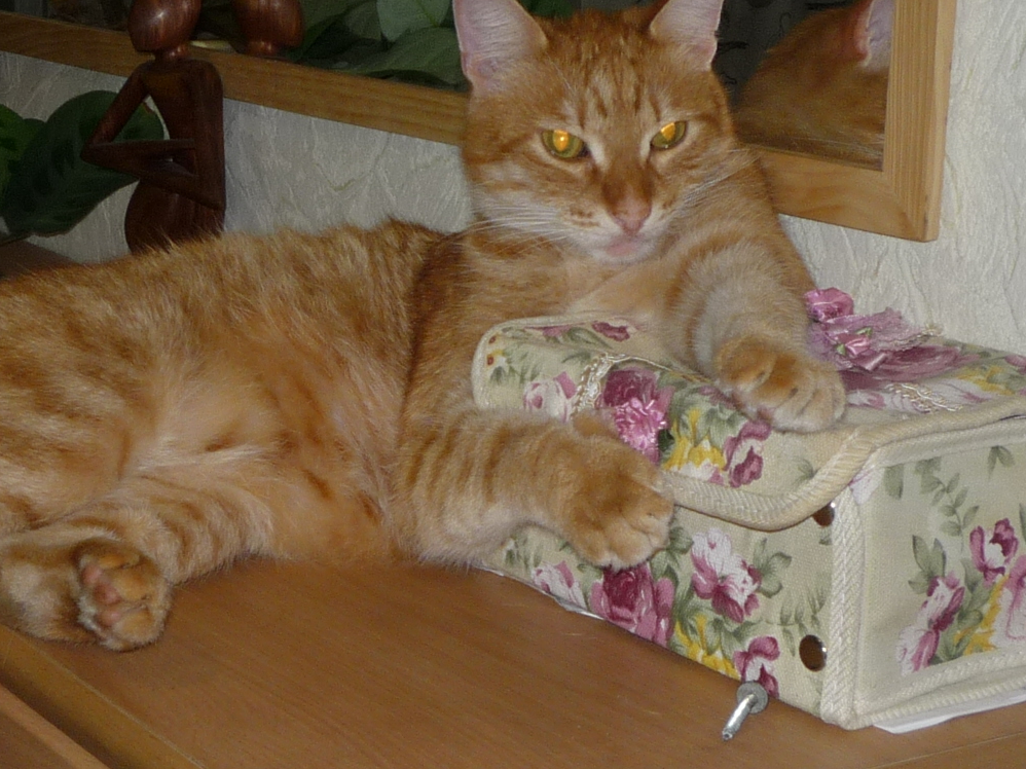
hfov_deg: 25.0
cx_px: 408
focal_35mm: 78
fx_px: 2311
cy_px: 434
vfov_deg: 18.9
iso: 100
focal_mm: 5.2
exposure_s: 1/30
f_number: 3.3
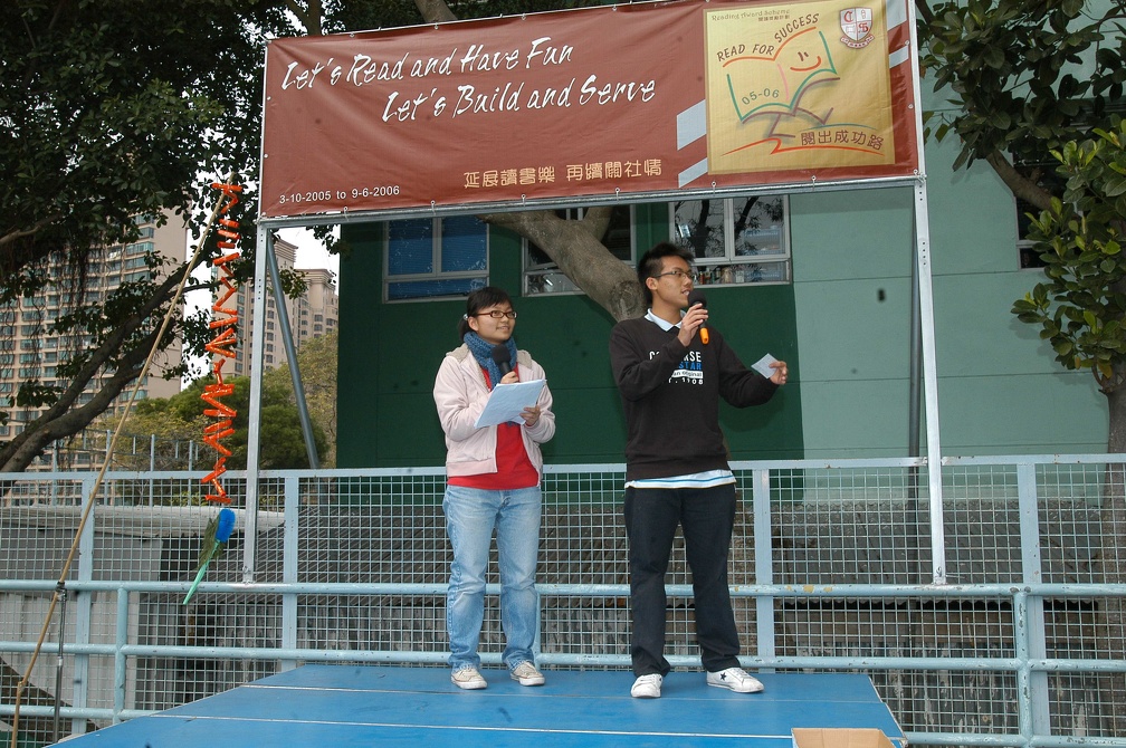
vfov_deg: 39.9
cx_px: 563
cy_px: 374
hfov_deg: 57.3
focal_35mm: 33
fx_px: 1031
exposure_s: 1/160
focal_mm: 22
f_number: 10
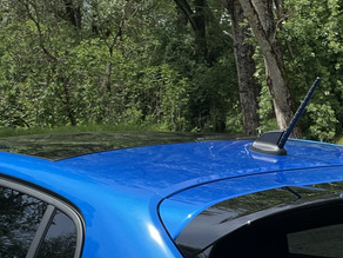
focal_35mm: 95
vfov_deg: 14.1
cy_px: 437
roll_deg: +1.2
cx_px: 217
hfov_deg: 20.6
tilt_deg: -20.0
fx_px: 941
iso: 32
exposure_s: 1/1350
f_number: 1.6
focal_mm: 4.2
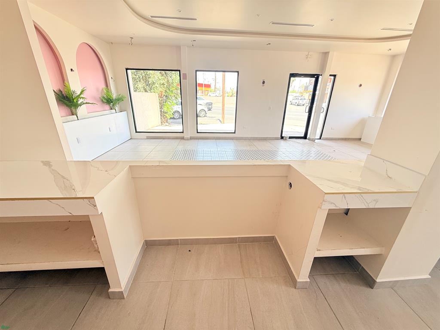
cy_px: 165
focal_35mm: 14
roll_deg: -0.8
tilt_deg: -19.9
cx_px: 220
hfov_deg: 102.1
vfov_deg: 85.7
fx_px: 178
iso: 100
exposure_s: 1/99
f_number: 2.2
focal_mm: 2.22
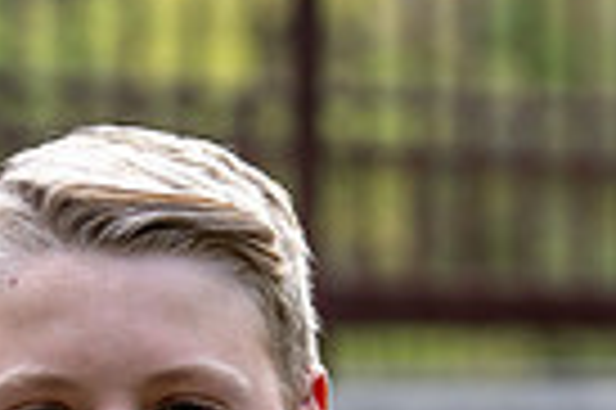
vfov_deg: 4.3
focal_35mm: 318
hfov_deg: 6.5
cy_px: 804
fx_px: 5435
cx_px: 135
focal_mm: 75
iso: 250
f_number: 2.8
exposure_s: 1/320
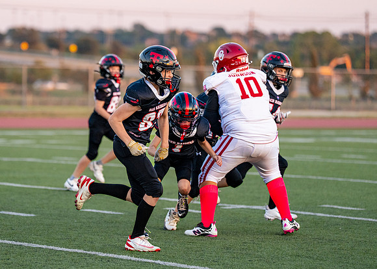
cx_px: 112
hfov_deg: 8.8
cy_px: 114
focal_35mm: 228
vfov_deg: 6.3
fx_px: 2441
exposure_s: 1/1250
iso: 1250
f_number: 2.8
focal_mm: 155
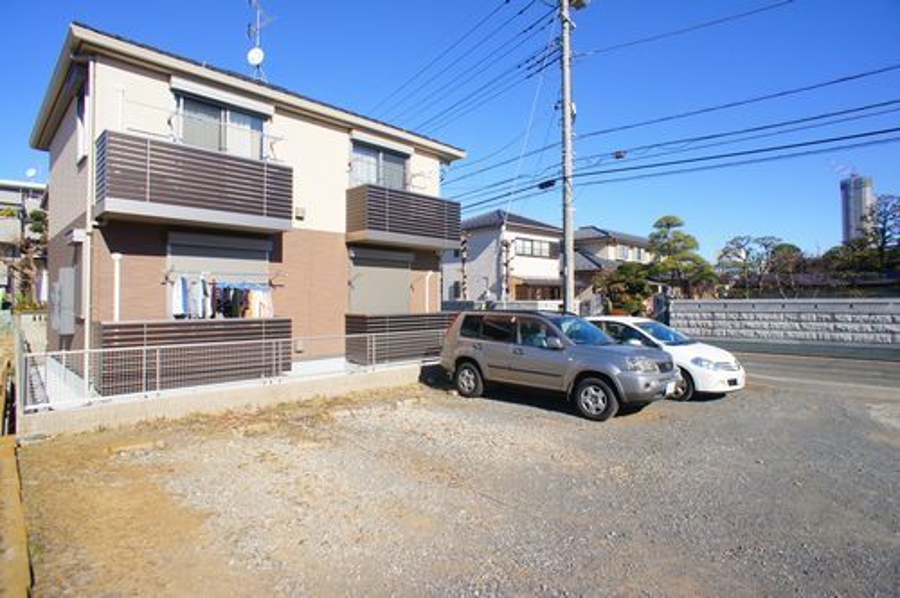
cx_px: 450
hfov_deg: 73.8
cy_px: 299
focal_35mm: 24
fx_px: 599
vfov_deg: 53.0
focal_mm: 16
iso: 200
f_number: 6.3
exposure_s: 1/500
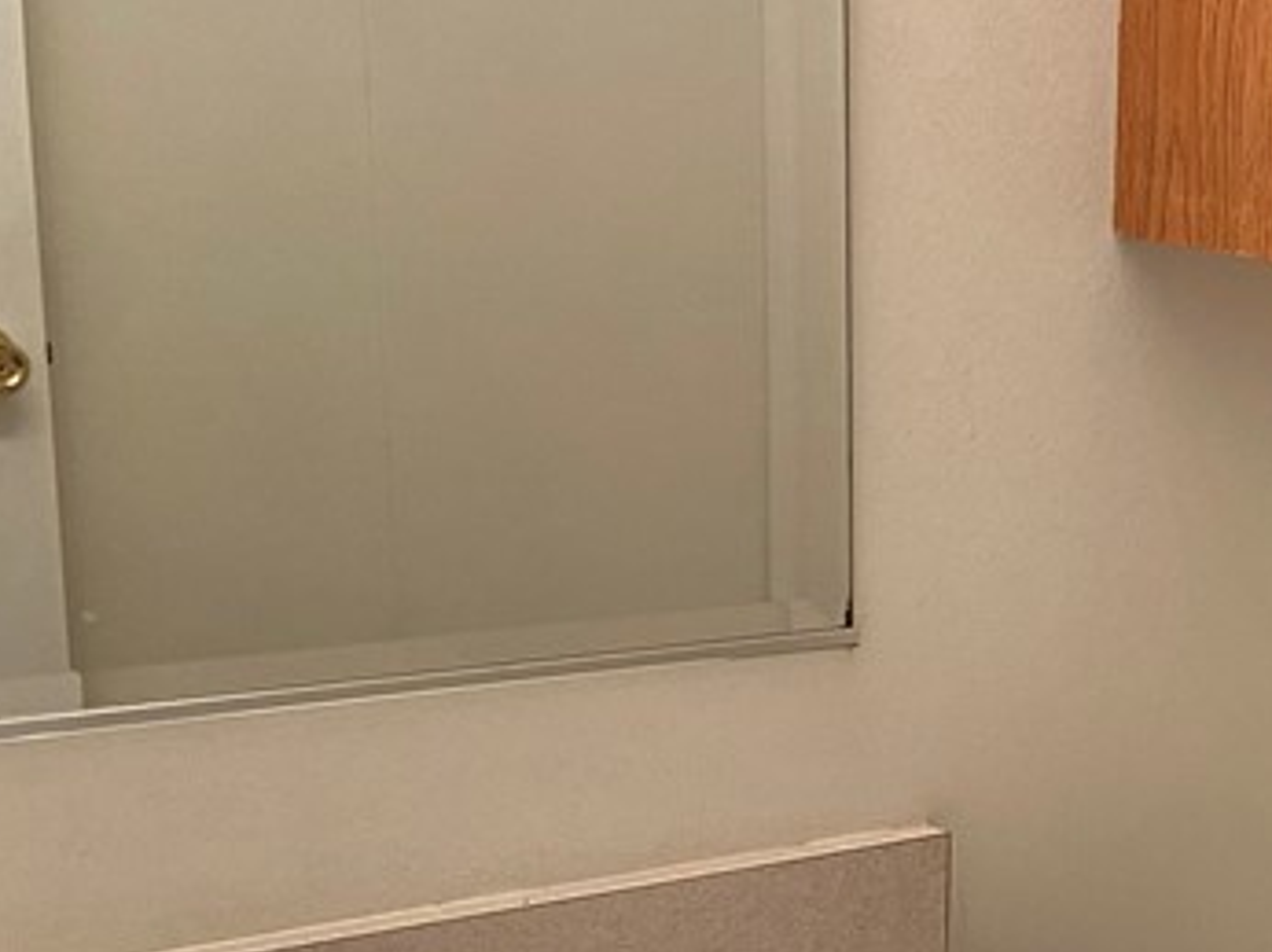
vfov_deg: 18.9
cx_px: 1559
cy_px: 783
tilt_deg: -13.1
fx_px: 2827
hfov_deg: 23.1
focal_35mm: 77
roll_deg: -3.2
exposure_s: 1/60
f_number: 1.8
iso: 80
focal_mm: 4.25
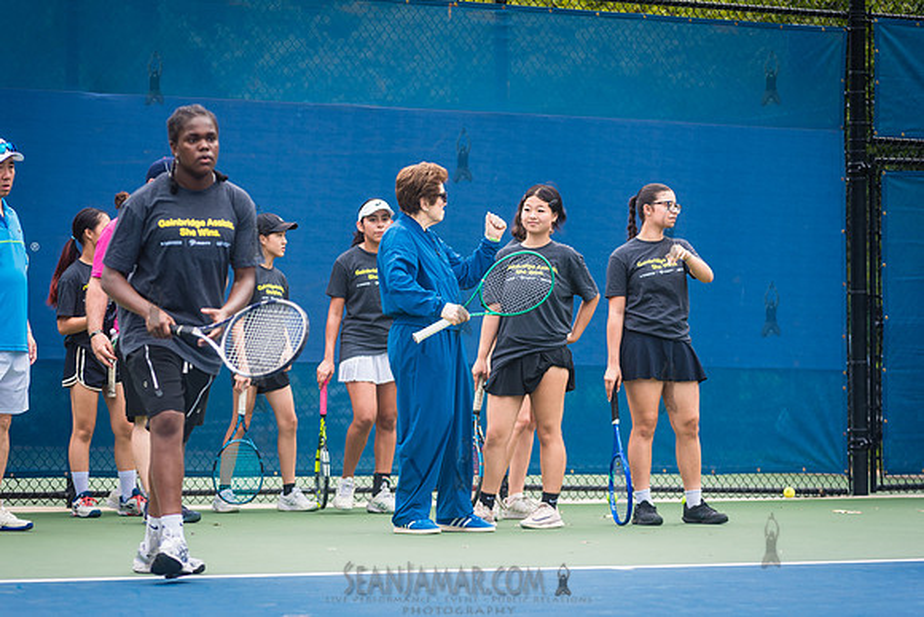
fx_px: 3466
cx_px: 462
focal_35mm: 135
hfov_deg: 15.2
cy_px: 308
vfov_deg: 10.2
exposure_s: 1/320
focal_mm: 135
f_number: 4.5
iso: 200
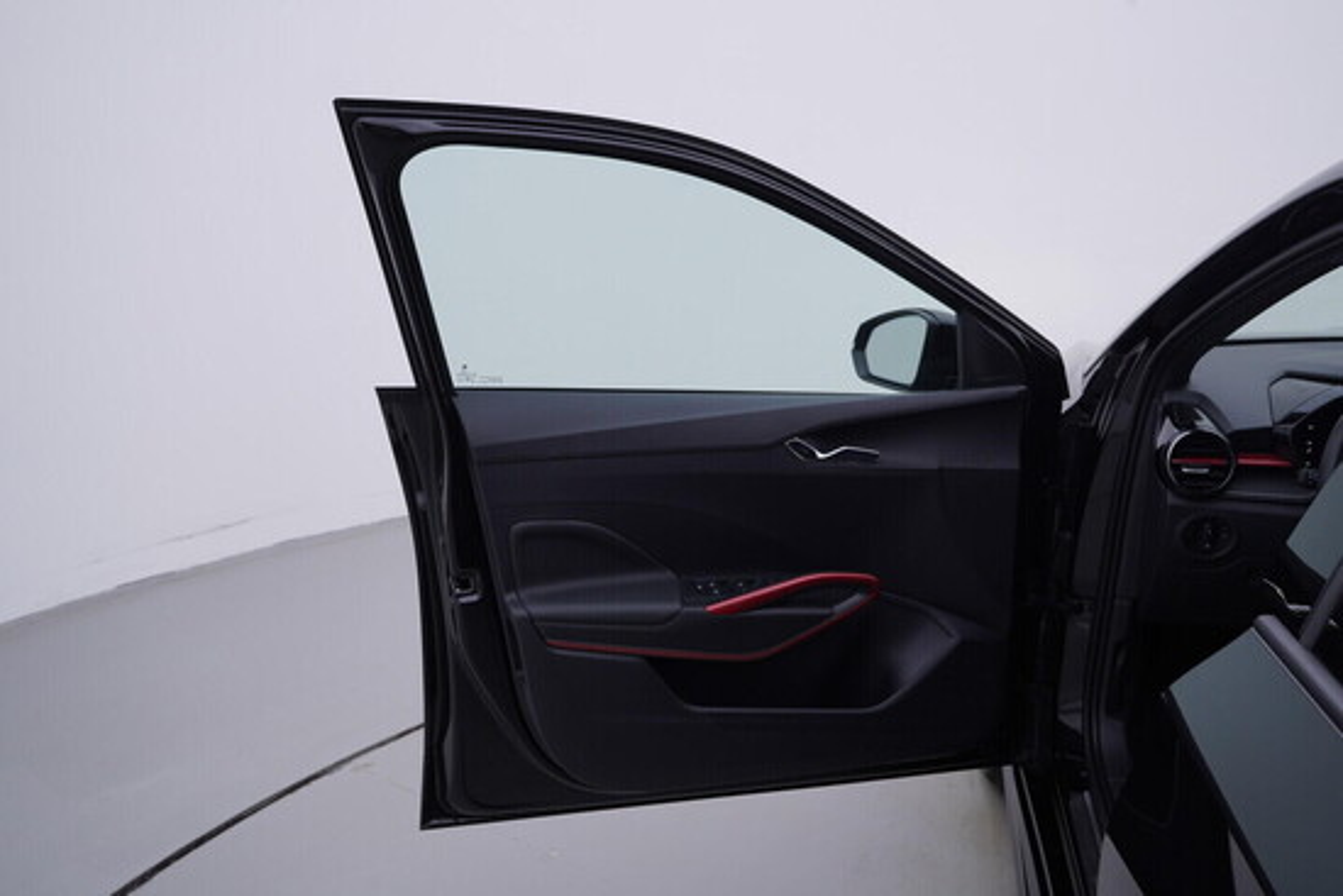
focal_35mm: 36
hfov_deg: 53.1
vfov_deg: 36.9
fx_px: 1343
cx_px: 672
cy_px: 448
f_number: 4
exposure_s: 1/80
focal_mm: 24
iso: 125
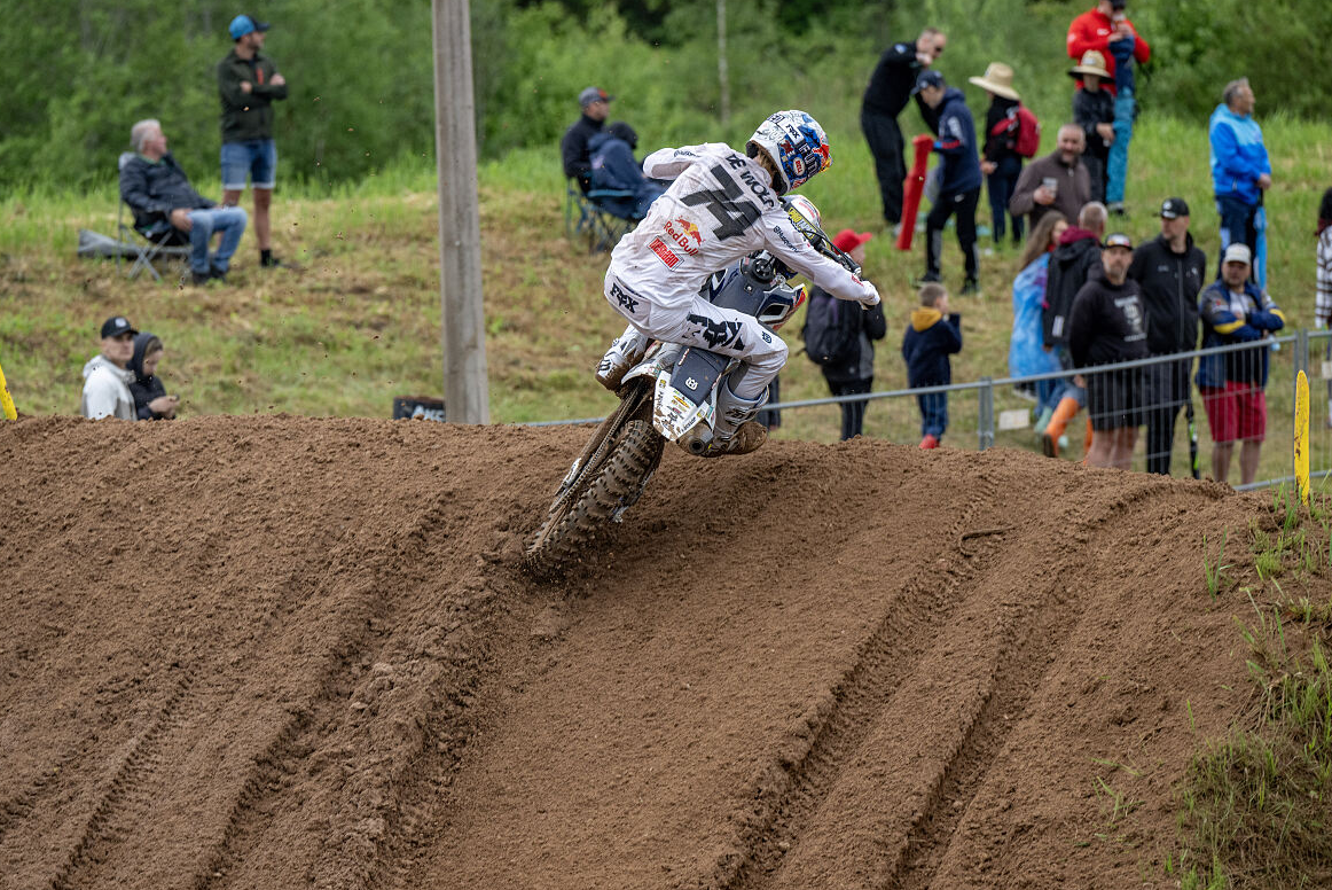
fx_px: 7885
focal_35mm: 213
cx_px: 665
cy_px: 421
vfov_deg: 6.5
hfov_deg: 9.7
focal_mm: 200
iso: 500
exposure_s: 1/1250
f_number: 4.5
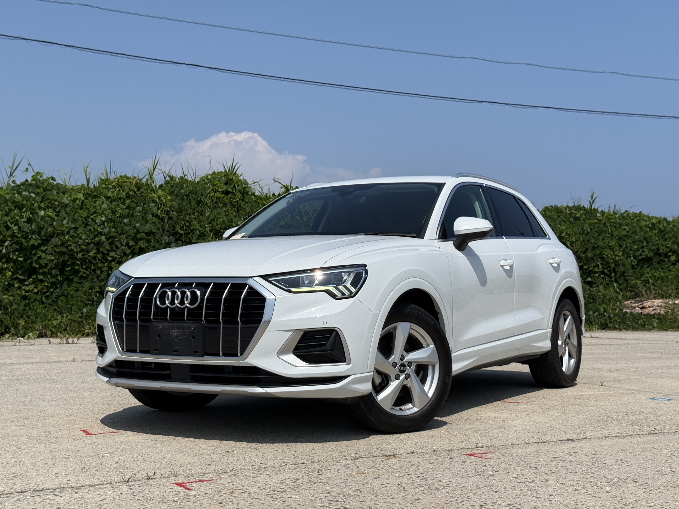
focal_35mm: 48
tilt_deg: +3.6
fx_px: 942
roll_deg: +0.6
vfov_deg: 30.3
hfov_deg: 39.7
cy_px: 254
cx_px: 340
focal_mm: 6.76
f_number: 1.78
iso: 80
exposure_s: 1/11364
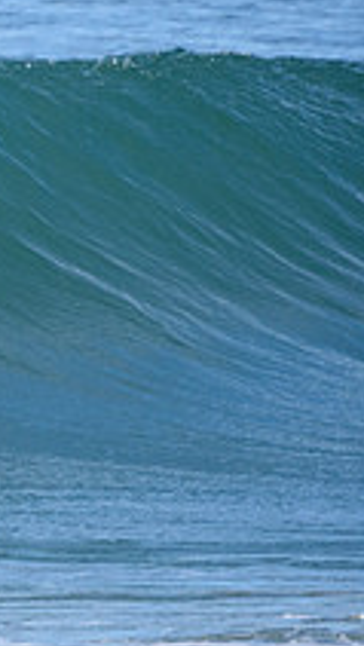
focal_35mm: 1638
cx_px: -355
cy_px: 305
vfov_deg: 1.3
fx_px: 28050
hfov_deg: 0.7
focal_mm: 380
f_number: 5.6
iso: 400
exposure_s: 1/2000
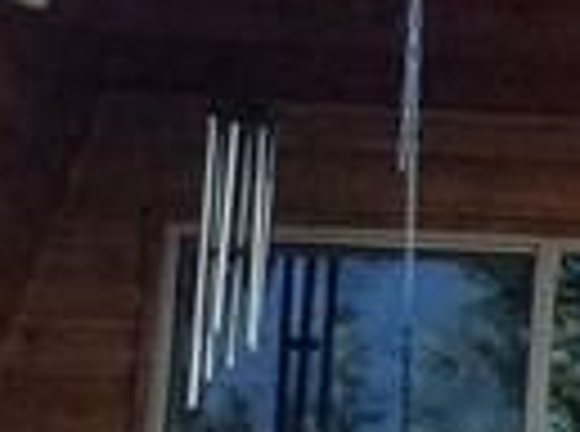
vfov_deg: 7.1
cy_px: 99
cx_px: 1861
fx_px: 3459
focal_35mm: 207
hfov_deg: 8.0
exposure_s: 1/690
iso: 50
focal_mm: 4.2
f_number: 1.7
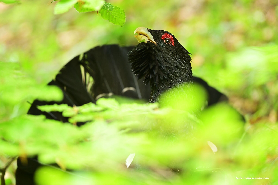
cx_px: 139
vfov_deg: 4.6
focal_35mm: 300
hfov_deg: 6.9
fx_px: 2315
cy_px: 92
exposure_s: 1/320
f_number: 4
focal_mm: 300
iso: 900
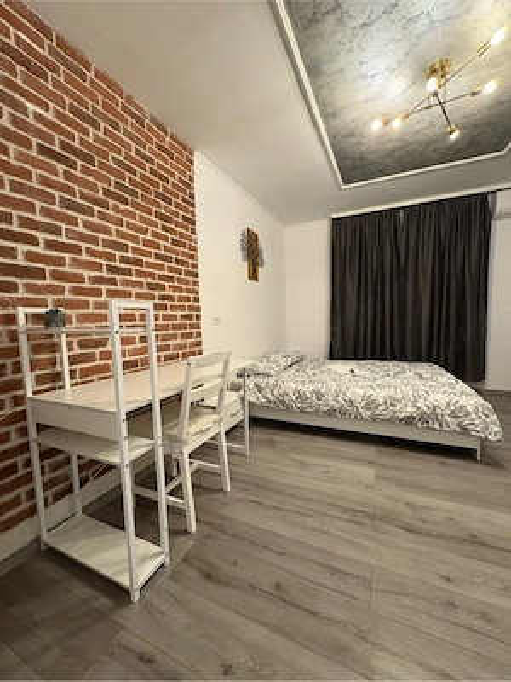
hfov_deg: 85.7
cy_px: 341
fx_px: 276
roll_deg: +1.7
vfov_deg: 102.1
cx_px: 256
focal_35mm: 14
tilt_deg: -5.1
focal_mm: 2.22
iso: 320
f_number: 2.2
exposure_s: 1/50
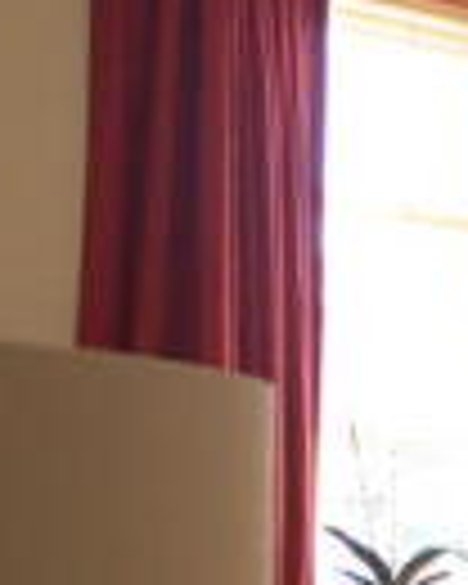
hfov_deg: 14.4
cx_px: 1116
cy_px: 529
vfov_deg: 25.9
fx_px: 1229
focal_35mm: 71
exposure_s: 1/60
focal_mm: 10
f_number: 4
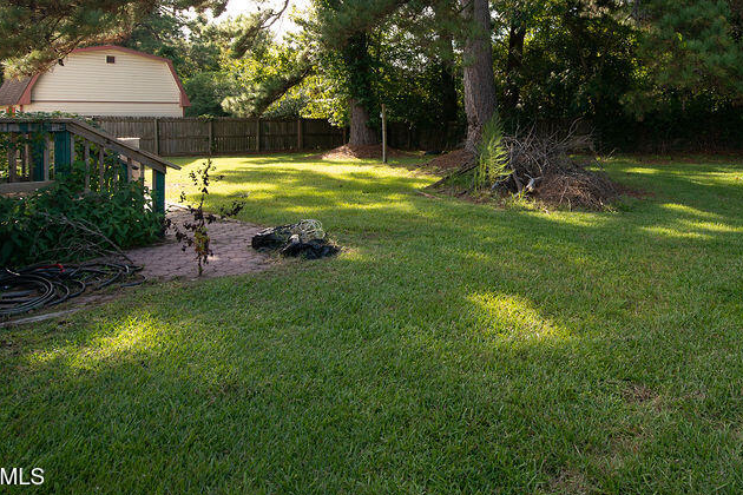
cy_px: 110
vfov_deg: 47.3
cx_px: 473
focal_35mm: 26
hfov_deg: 68.1
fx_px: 537
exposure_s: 1/200
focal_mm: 16
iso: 320
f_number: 7.1
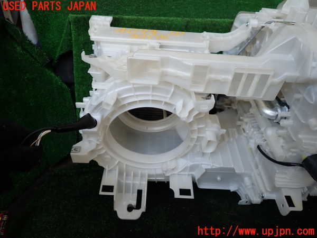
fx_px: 229
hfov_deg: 69.4
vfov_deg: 54.9
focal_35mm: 25
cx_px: 158
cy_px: 119
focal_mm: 4.5
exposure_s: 1/100
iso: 100
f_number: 2
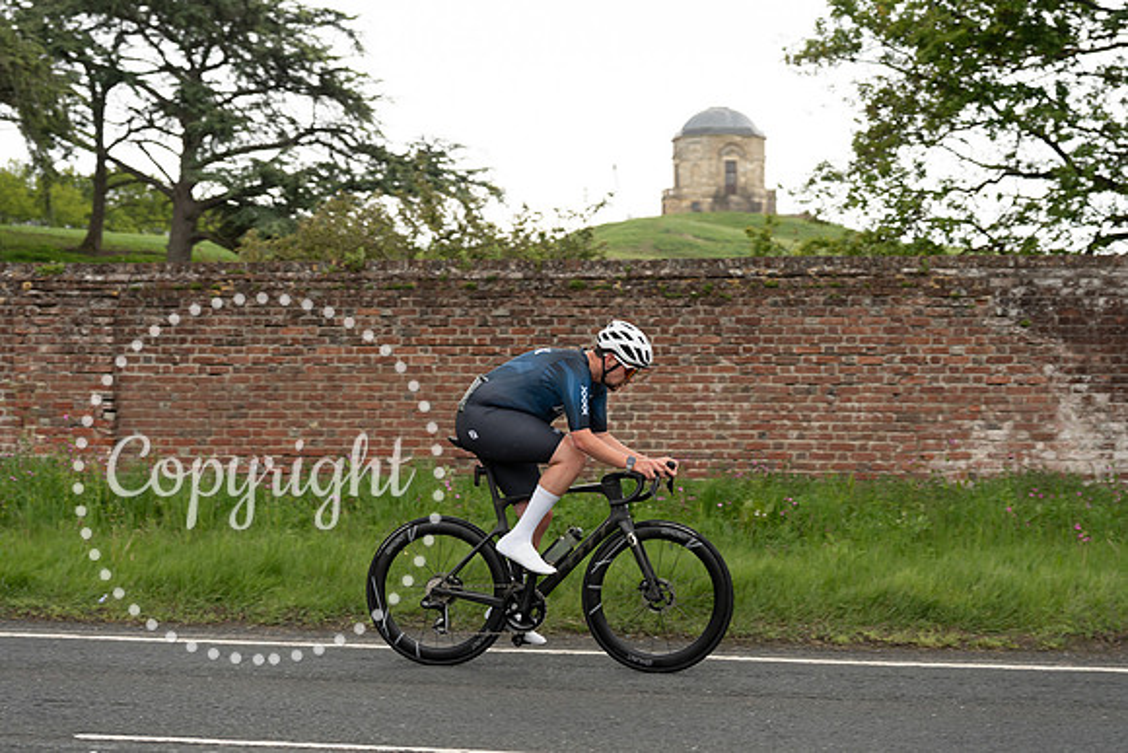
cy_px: 376
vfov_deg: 19.5
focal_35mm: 70
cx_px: 564
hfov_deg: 28.8
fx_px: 2194
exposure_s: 1/1000
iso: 800
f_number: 4.5
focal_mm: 70
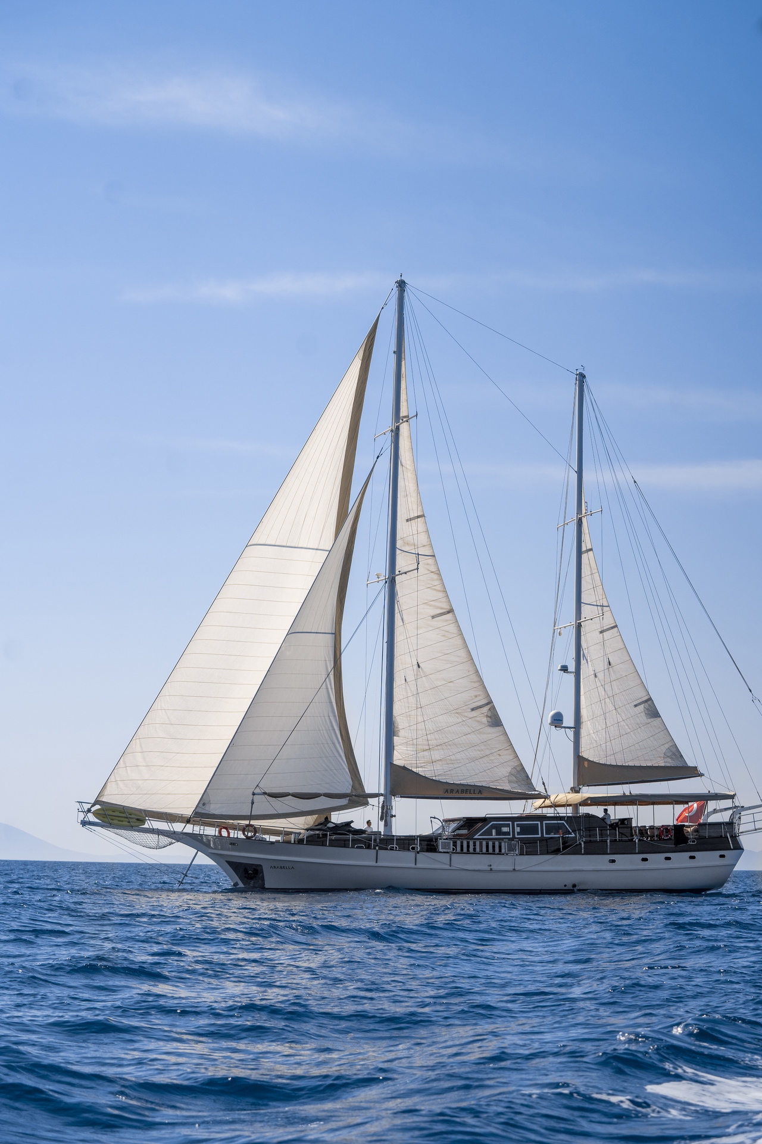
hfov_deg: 19.5
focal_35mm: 70
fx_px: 2222
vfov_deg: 28.8
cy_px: 572
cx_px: 381
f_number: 4.5
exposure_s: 1/4000
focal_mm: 70
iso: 400
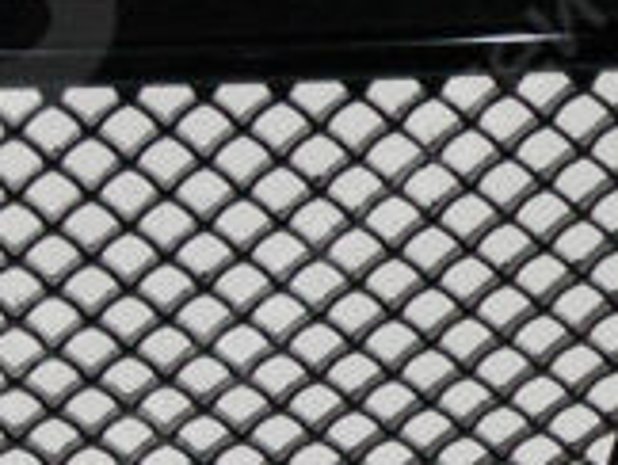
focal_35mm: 197
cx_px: -92
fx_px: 3522
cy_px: 164
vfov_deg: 7.6
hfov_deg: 9.9
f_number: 3.5
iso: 400
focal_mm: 5.8
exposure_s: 1/80
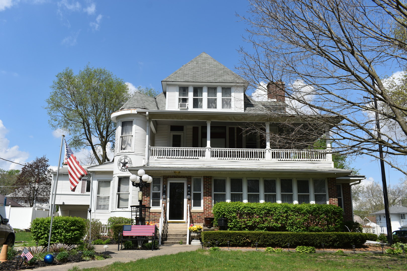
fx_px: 373
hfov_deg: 57.2
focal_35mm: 33
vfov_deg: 40.0
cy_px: 136
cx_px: 204
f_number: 10
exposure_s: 1/400
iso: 100
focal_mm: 22
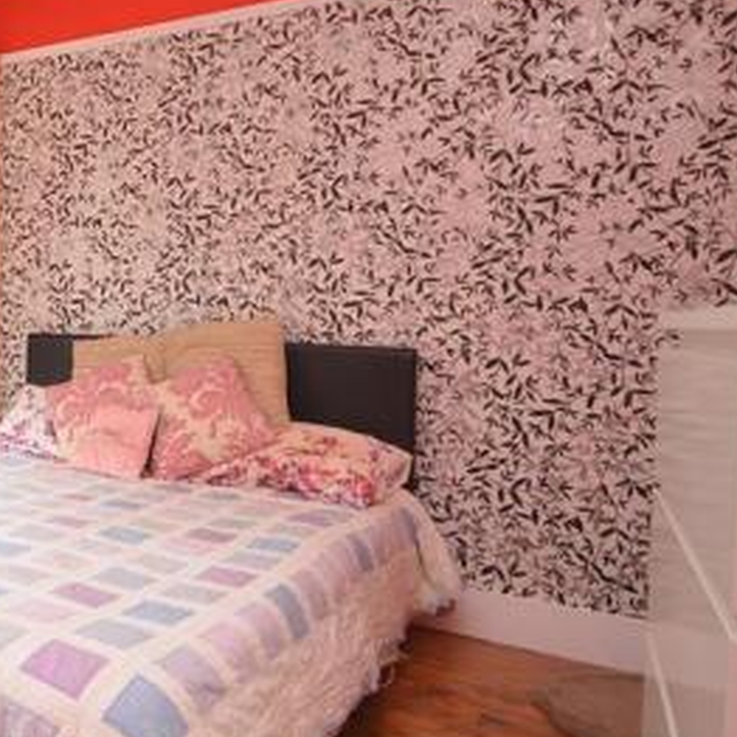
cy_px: 304
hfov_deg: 39.3
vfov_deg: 46.9
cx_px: -59
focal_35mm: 35
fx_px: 845
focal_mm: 11
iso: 200
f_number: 5
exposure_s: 1/20
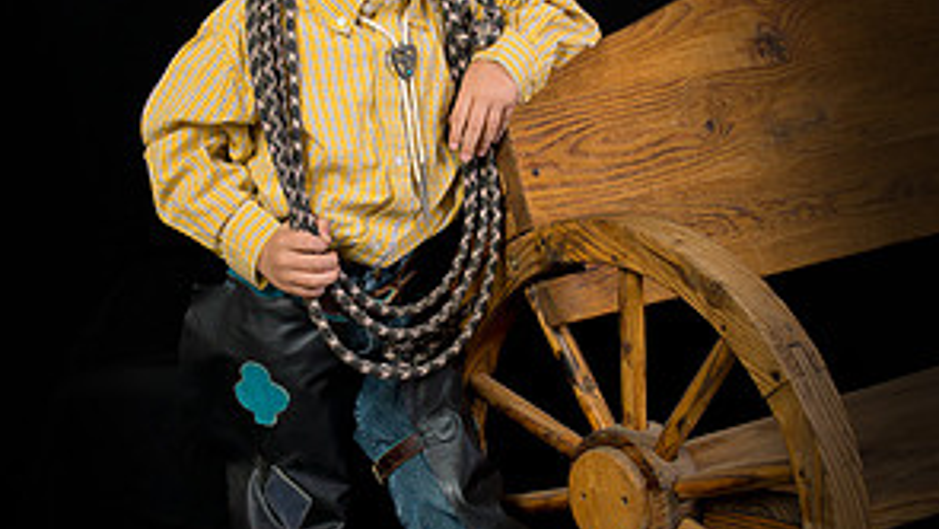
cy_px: 249
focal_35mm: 84
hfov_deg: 25.4
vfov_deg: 14.4
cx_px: 474
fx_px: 2087
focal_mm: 35
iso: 200
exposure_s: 1/160
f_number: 5
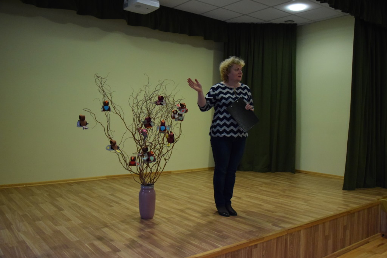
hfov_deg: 59.5
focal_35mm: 32
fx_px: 339
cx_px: 194
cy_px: 129
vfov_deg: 41.7
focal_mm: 21
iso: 3200
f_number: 3.8
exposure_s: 1/250
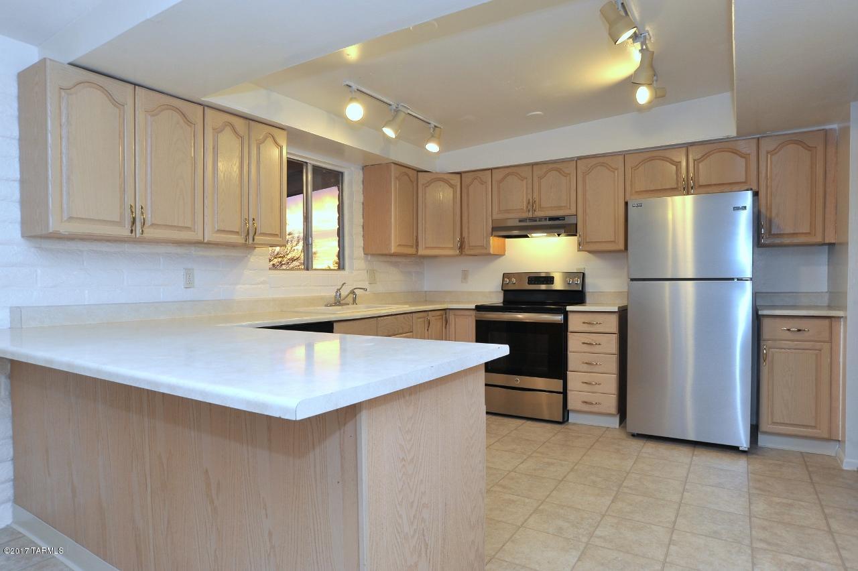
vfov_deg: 59.4
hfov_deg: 81.2
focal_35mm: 21
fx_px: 500
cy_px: 286
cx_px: 429
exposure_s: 1/30
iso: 800
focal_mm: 21
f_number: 9
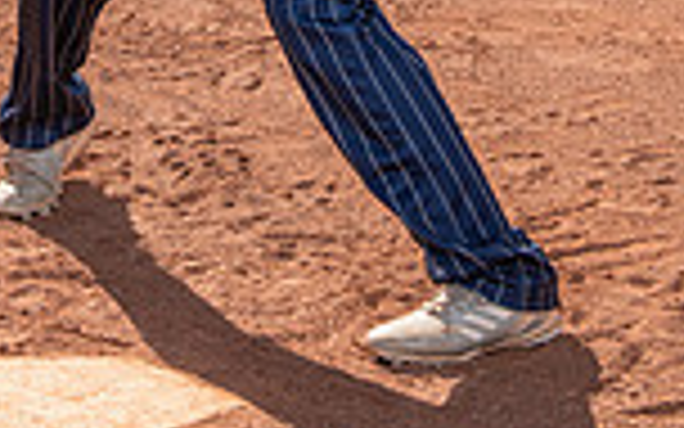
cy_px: -257
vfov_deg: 9.5
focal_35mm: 133
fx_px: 2479
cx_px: 180
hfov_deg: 15.6
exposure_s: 1/250
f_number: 8
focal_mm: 44
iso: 200
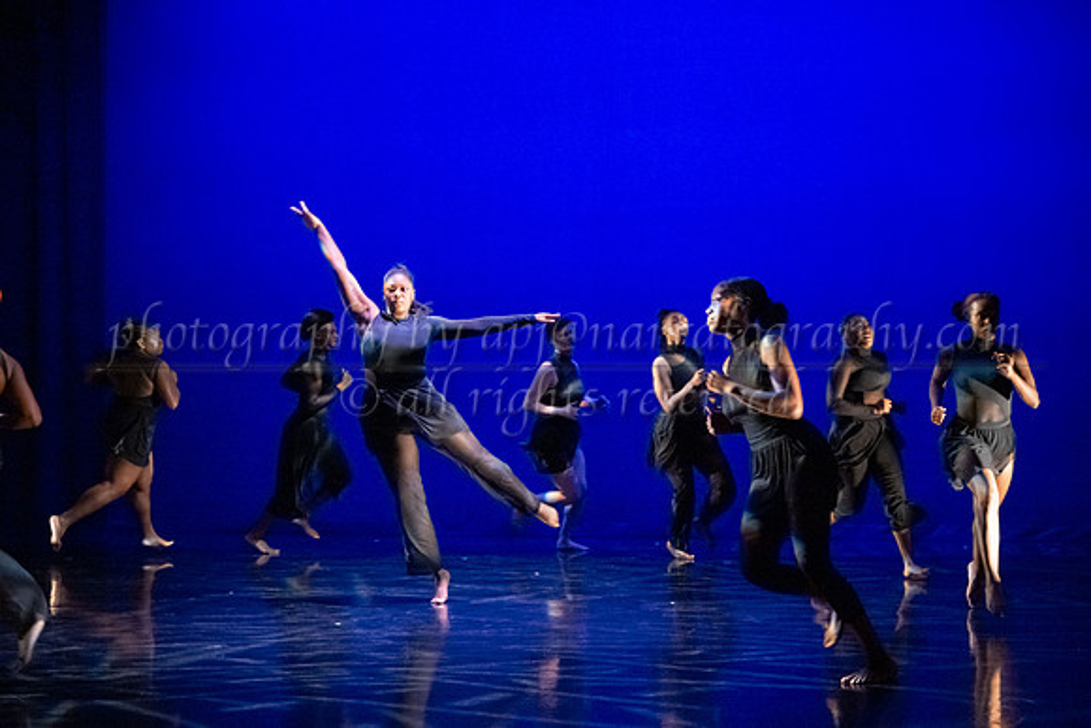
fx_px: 2061
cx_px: 546
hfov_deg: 29.6
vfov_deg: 20.0
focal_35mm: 68
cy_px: 364
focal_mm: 68
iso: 6400
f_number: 2.8
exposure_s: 1/250
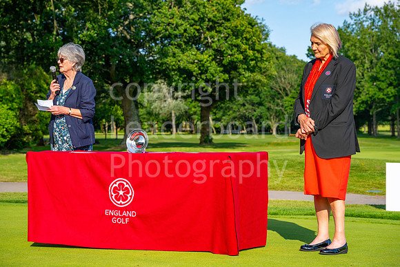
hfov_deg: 27.3
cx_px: 200
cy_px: 134
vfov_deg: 18.4
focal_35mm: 74
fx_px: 822
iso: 200
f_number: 5.6
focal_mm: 74
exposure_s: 1/640
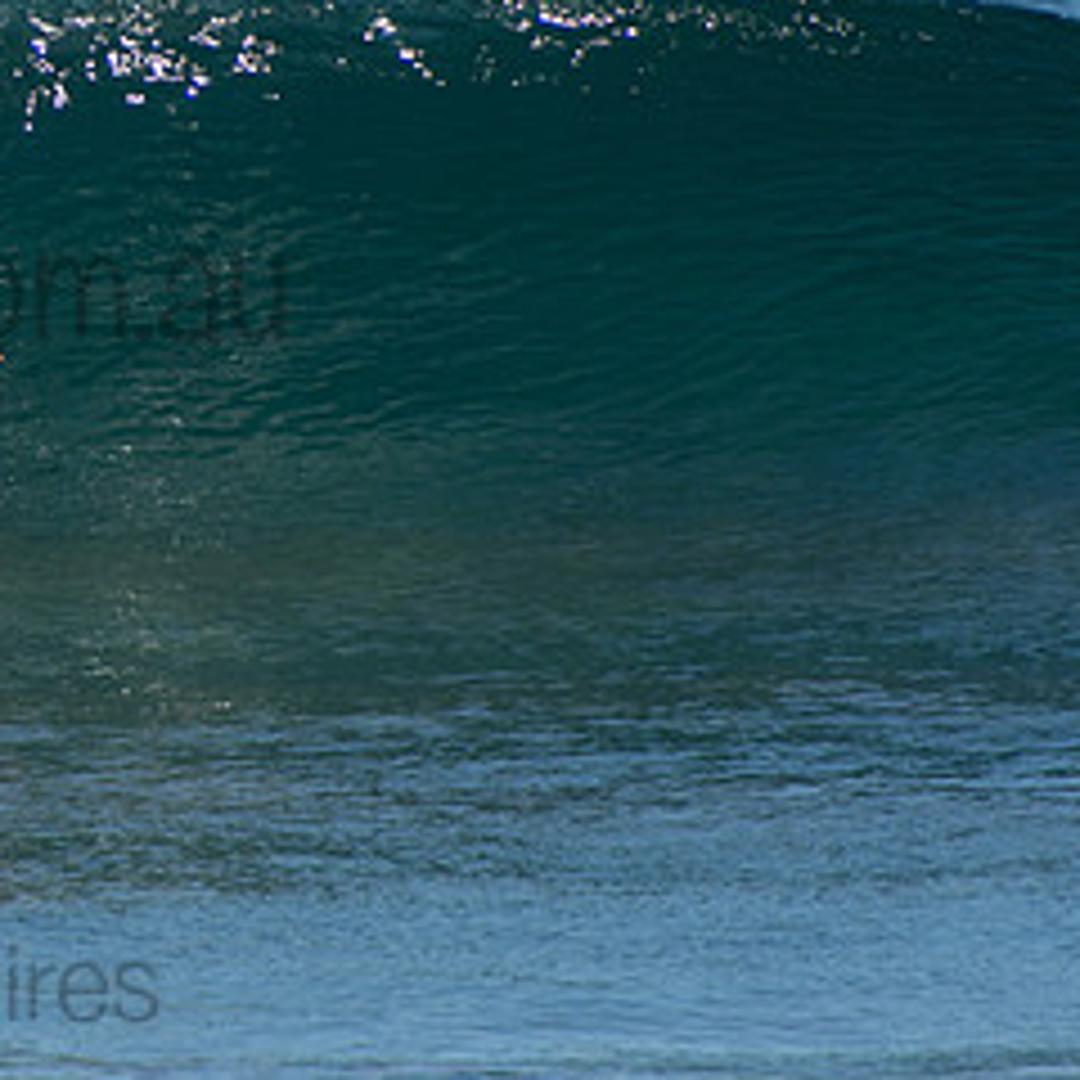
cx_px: -189
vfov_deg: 1.4
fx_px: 43593
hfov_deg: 1.4
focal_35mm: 1235
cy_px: 236
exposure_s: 1/1250
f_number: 5.6
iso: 200
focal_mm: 400
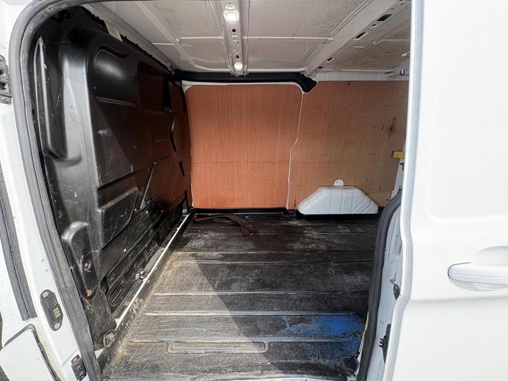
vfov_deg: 81.7
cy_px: 195
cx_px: 245
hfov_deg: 98.1
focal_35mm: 15
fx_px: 220
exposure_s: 1/136
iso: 64
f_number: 2.2
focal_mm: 2.22
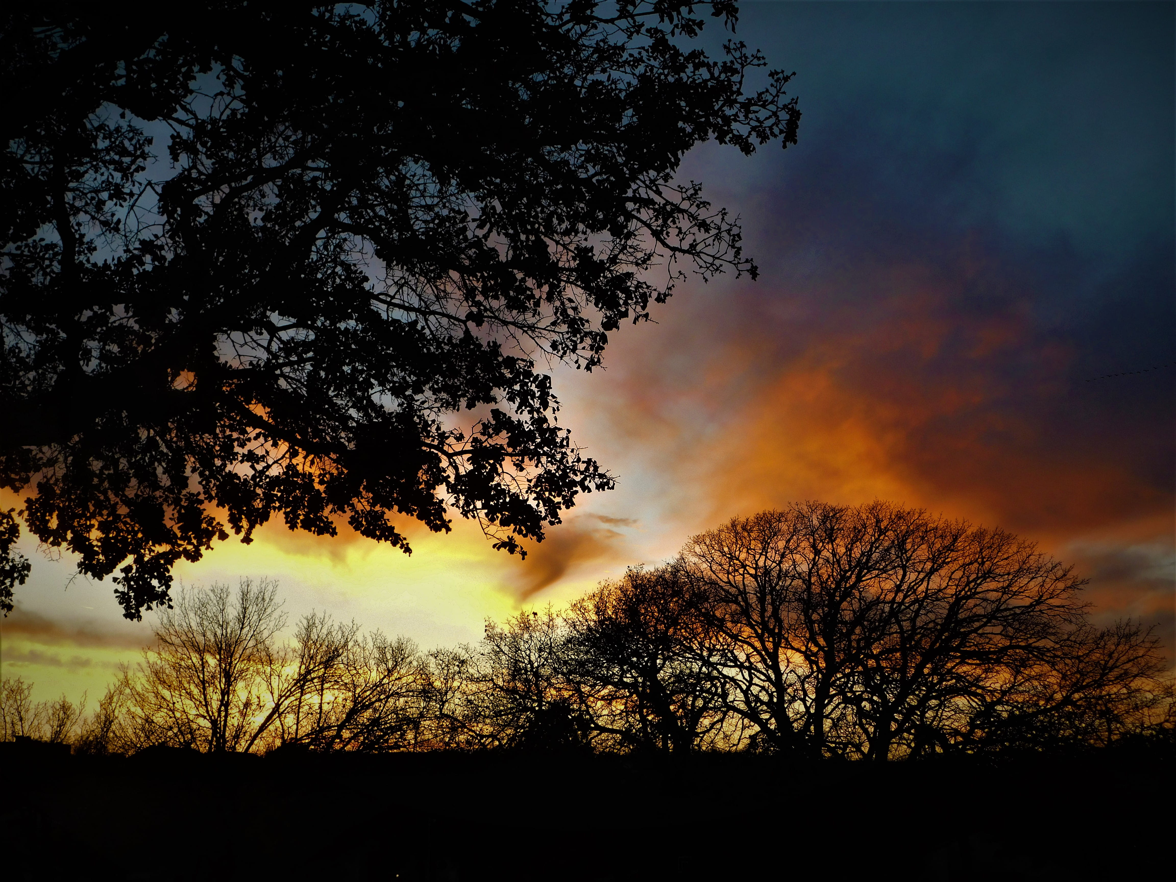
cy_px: 441
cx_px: 588
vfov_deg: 32.2
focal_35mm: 45
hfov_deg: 42.1
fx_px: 1529
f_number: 3.7
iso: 125
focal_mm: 8
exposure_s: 1/125
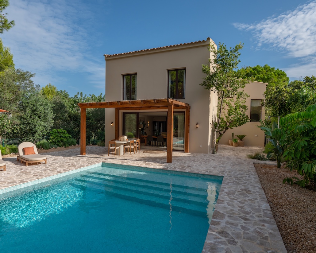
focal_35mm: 22
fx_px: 202
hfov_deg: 75.9
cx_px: 145
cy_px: 128
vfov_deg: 64.1
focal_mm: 18.5
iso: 200
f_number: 9
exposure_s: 1/640
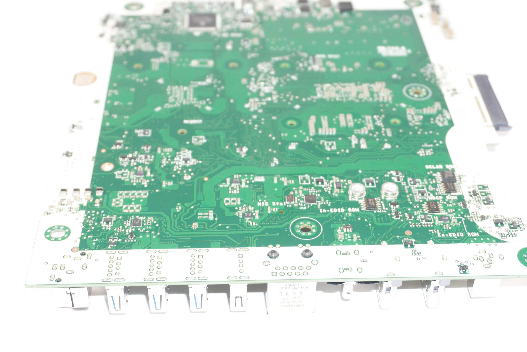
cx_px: 260
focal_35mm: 56
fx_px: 814
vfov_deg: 24.4
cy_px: 166
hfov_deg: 35.9
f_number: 5.6
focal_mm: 31
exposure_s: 1/125
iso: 400
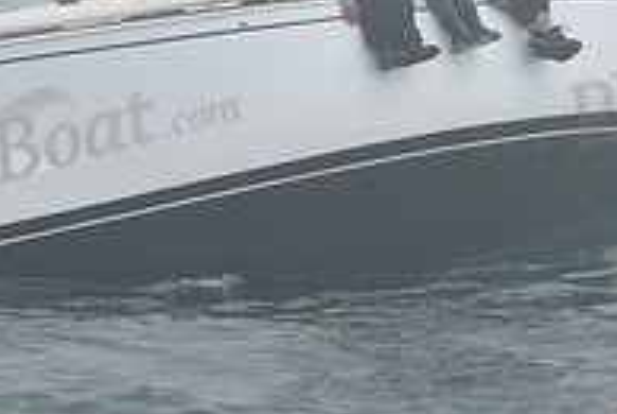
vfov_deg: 6.6
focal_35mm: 209
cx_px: 407
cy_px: -56
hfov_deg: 9.8
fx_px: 3587
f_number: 10
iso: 250
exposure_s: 1/800
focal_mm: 70
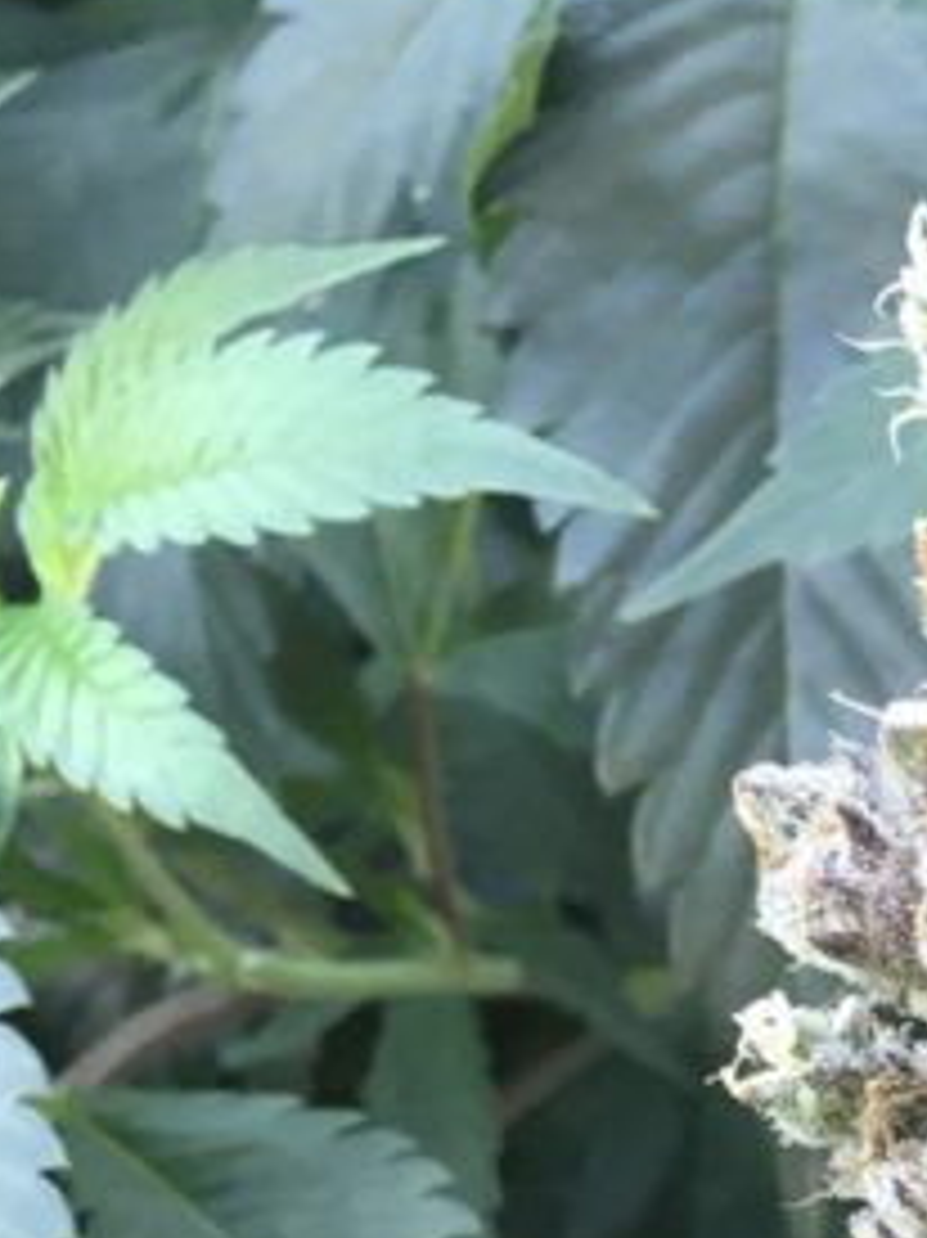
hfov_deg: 12.5
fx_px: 3859
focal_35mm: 108
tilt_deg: -63.4
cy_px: 1733
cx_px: 1692
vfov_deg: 16.9
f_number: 2.2
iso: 32
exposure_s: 1/30
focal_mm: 4.15
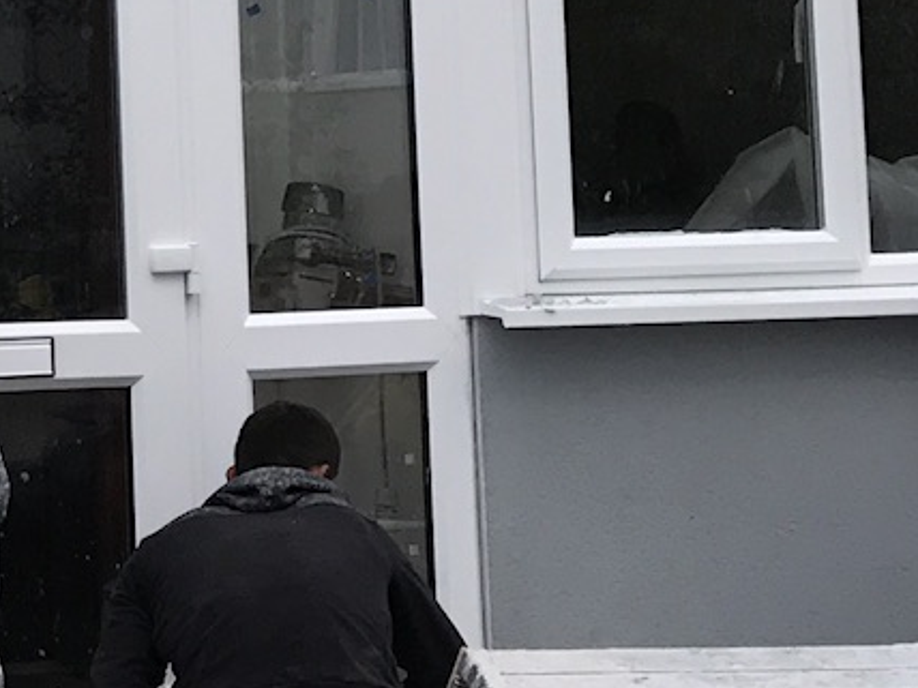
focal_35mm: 134
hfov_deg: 14.2
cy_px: -334
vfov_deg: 10.7
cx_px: -262
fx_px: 3554
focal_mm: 3.99
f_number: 1.8
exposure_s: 1/146
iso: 20
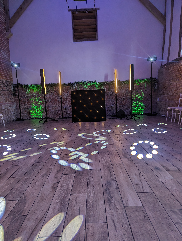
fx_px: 168
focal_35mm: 24
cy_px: 120
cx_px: 91
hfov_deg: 56.9
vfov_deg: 71.5
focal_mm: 6.81
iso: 549
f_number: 1.85
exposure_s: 1/127
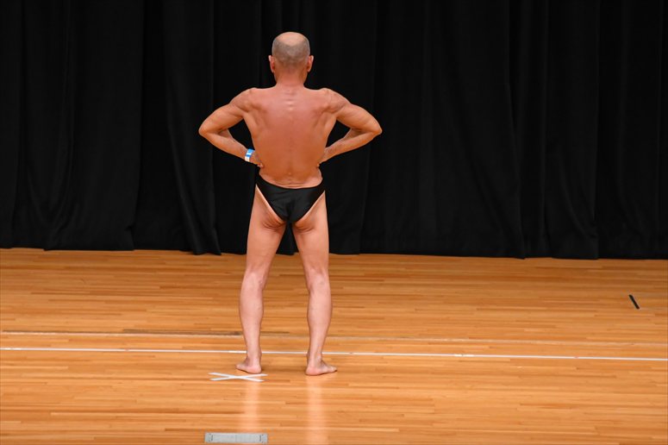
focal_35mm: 285
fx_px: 5286
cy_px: 222
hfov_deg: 7.2
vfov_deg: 4.8
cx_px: 334
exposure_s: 1/400
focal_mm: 190
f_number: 5.6
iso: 3200
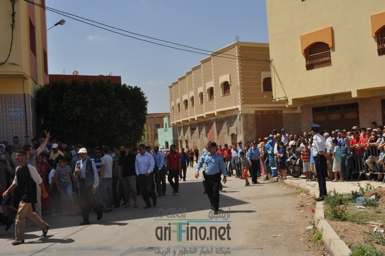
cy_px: 128
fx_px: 449
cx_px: 192
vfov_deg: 31.8
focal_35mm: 42
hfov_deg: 46.5
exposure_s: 1/200
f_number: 13
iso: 200
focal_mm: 28
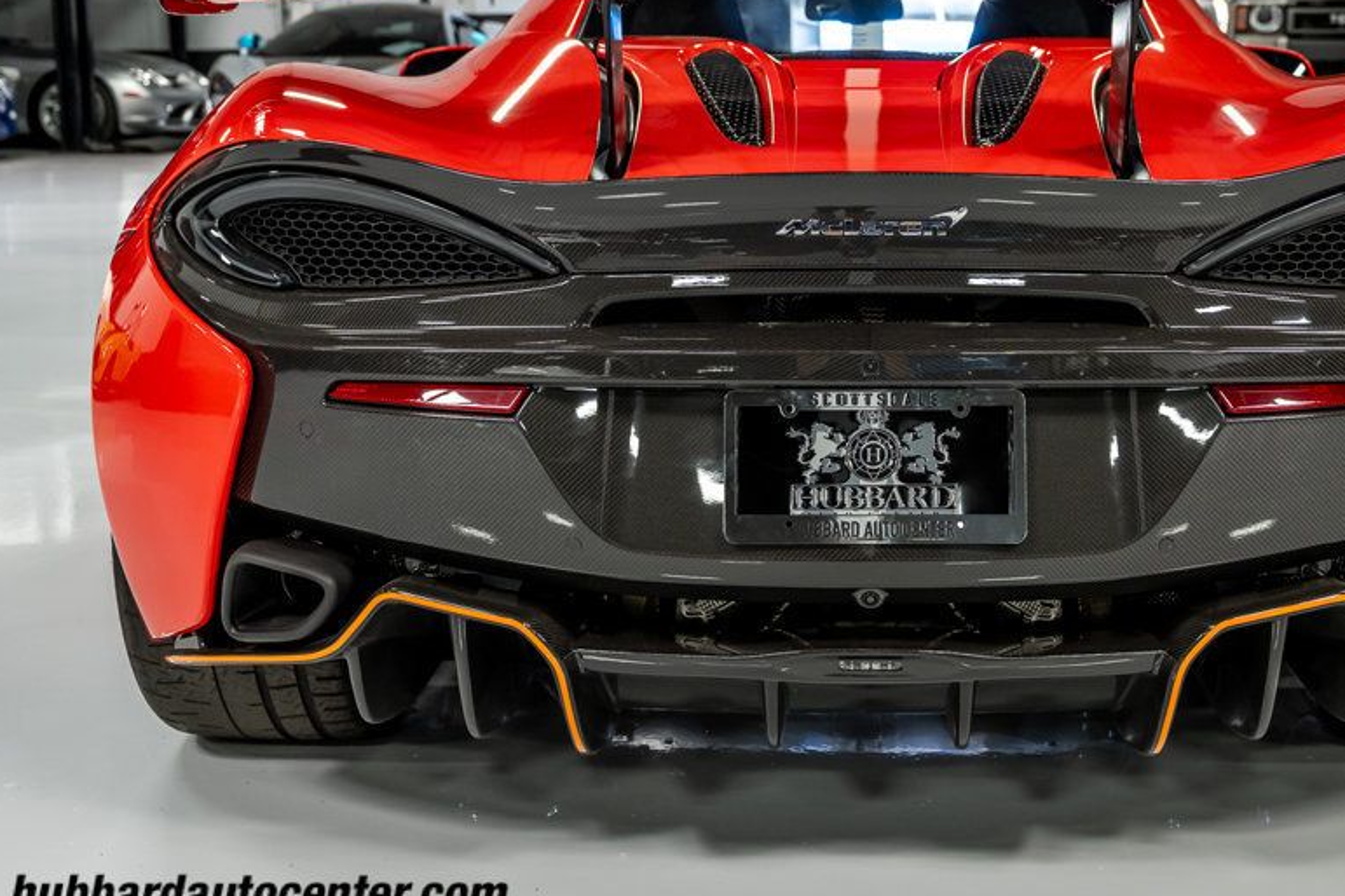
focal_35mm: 56
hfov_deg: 35.4
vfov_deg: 24.2
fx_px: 2092
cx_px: 855
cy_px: 363
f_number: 5
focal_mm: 42
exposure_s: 1/60
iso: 800
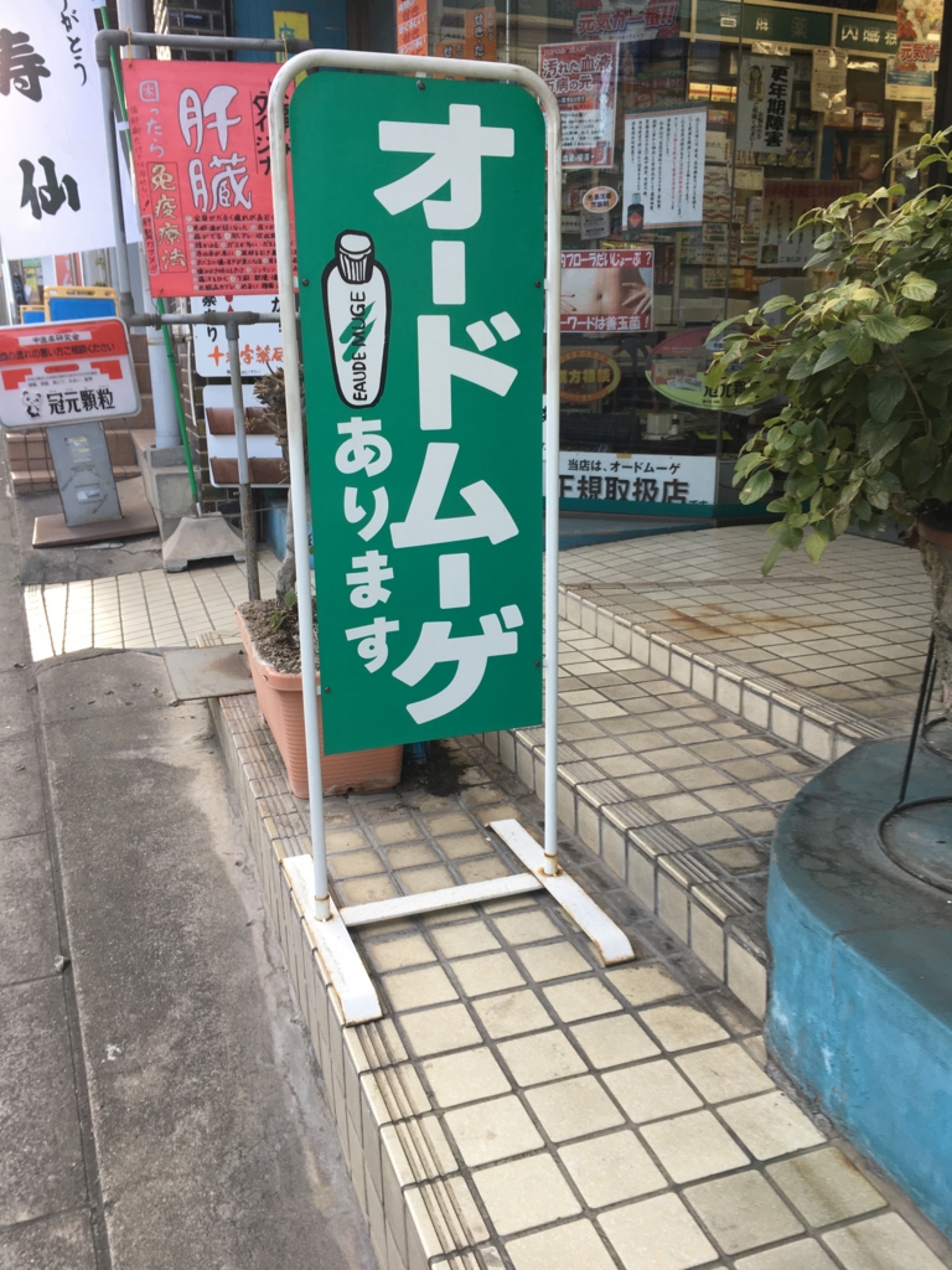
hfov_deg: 48.2
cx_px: 476
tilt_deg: -14.7
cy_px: 635
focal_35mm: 29
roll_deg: +0.0
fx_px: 1063
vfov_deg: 61.7
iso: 32
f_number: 2.2
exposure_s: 1/120
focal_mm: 4.15
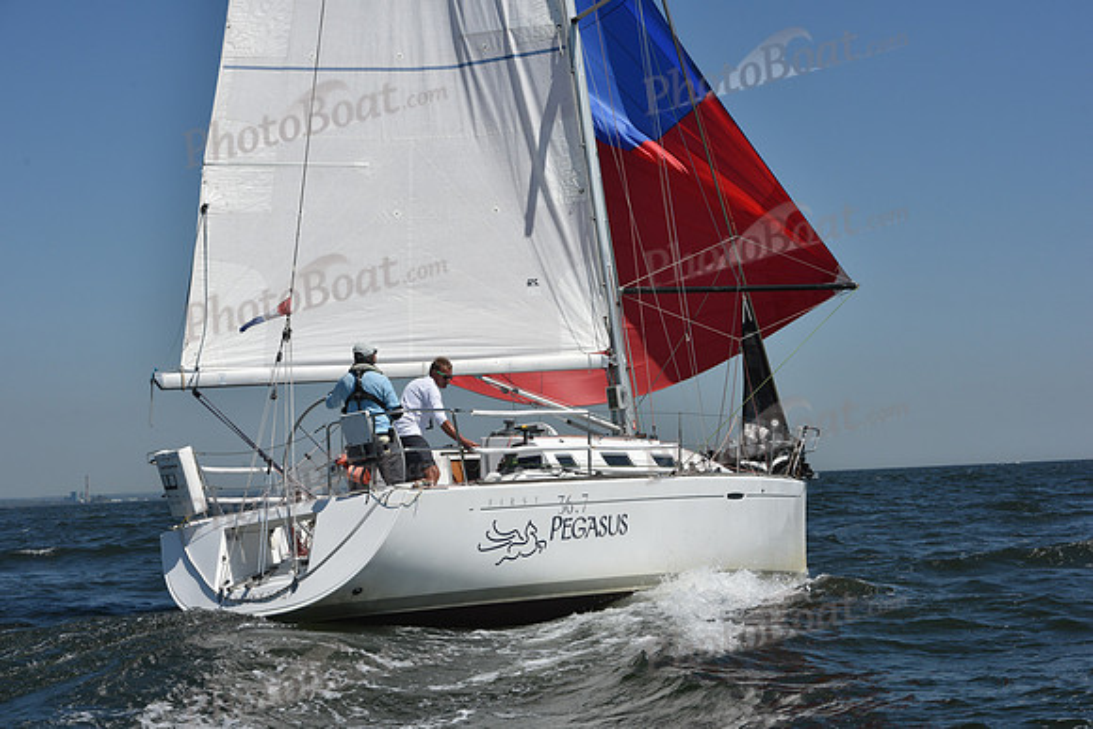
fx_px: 2126
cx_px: 546
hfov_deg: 28.8
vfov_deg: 19.5
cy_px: 364
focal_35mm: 70
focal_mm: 70
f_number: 10
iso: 250
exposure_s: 1/1250
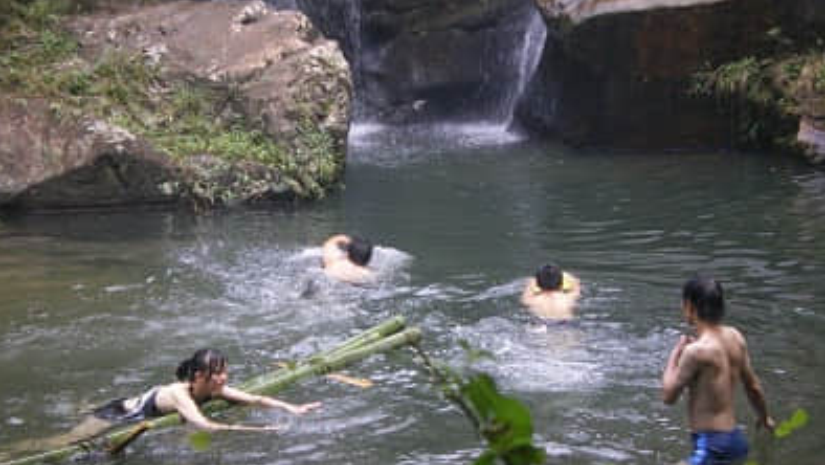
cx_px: 411
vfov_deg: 12.6
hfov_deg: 22.2
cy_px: 278
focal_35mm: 96
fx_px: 2101
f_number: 5.1
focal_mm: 14.3
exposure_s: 1/80
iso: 200
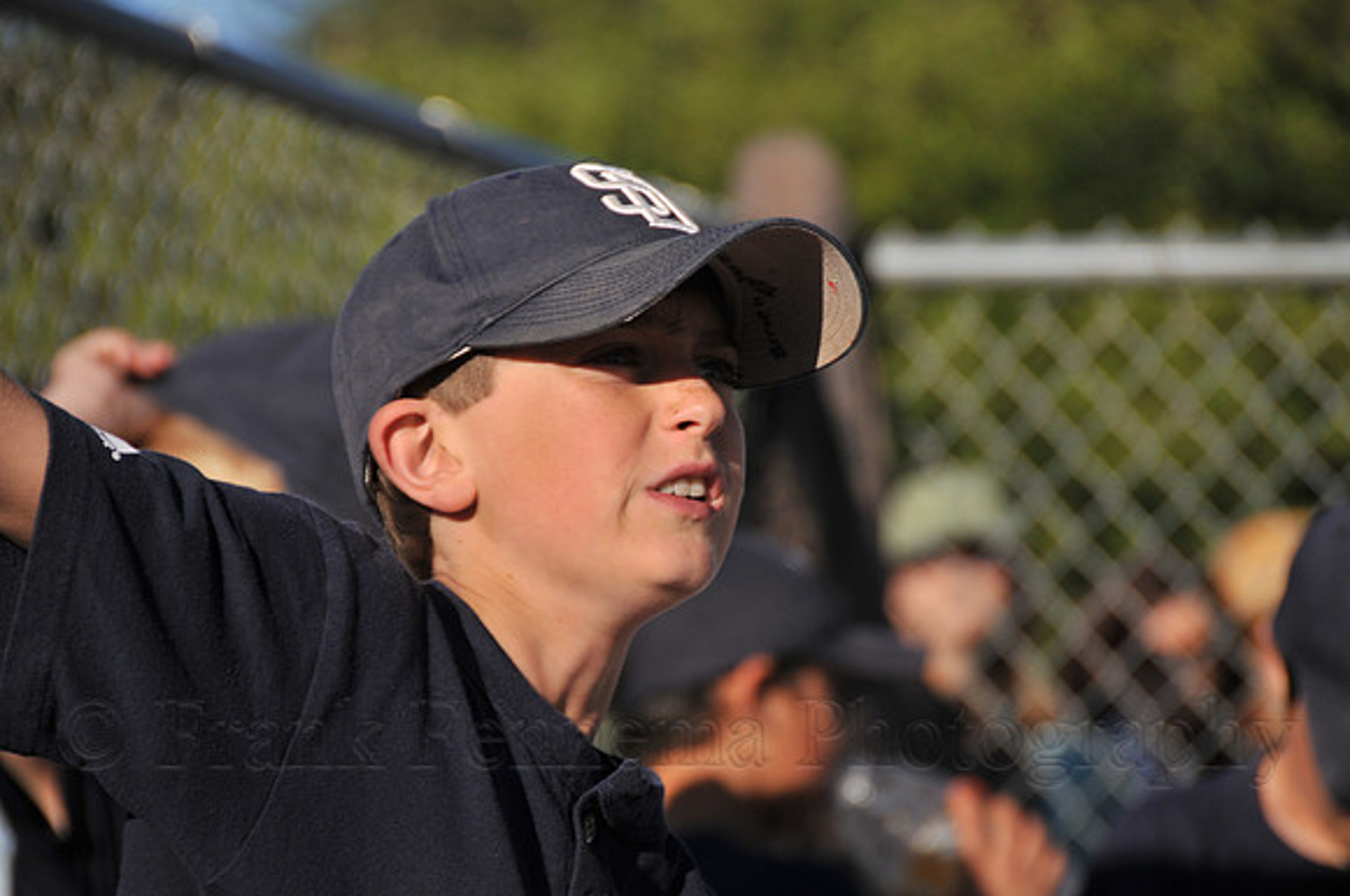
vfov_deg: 5.4
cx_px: 675
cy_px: 448
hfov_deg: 8.1
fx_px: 9549
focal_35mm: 255
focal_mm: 170
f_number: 5.6
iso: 200
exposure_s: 1/500
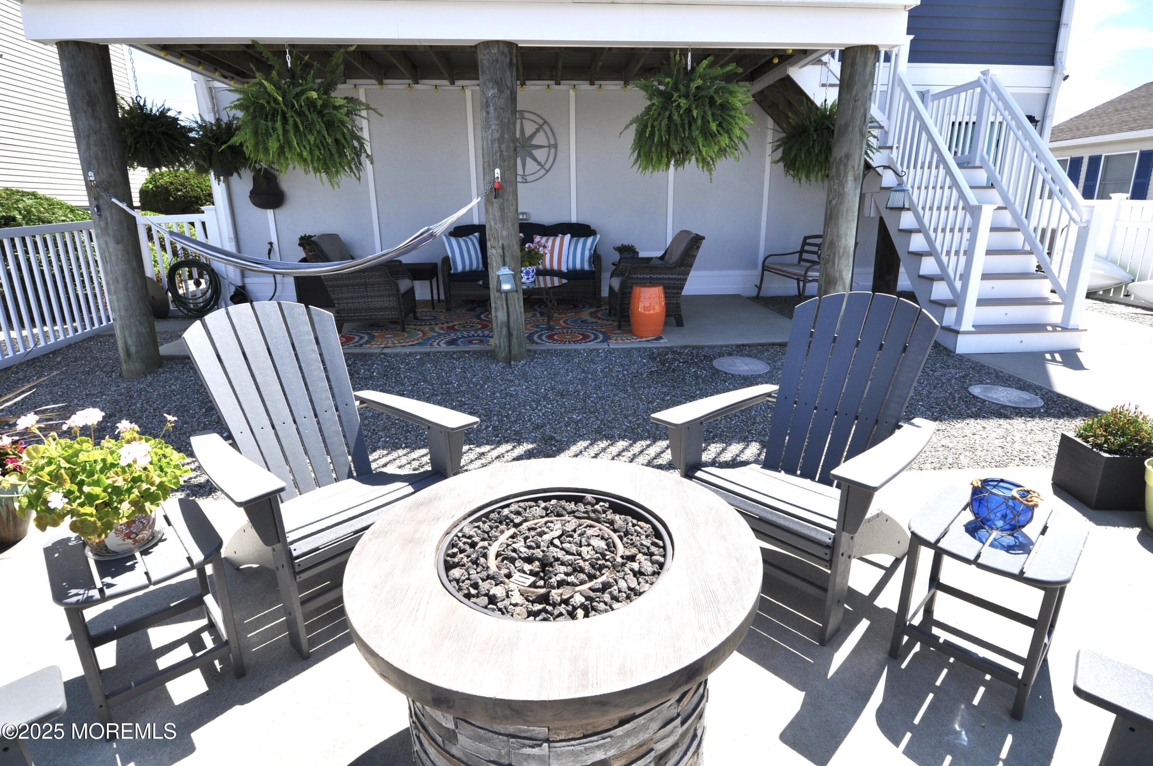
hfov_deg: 90.1
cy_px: 383
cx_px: 576
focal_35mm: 18
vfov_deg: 67.2
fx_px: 576
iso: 200
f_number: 9
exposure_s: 1/320
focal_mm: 12
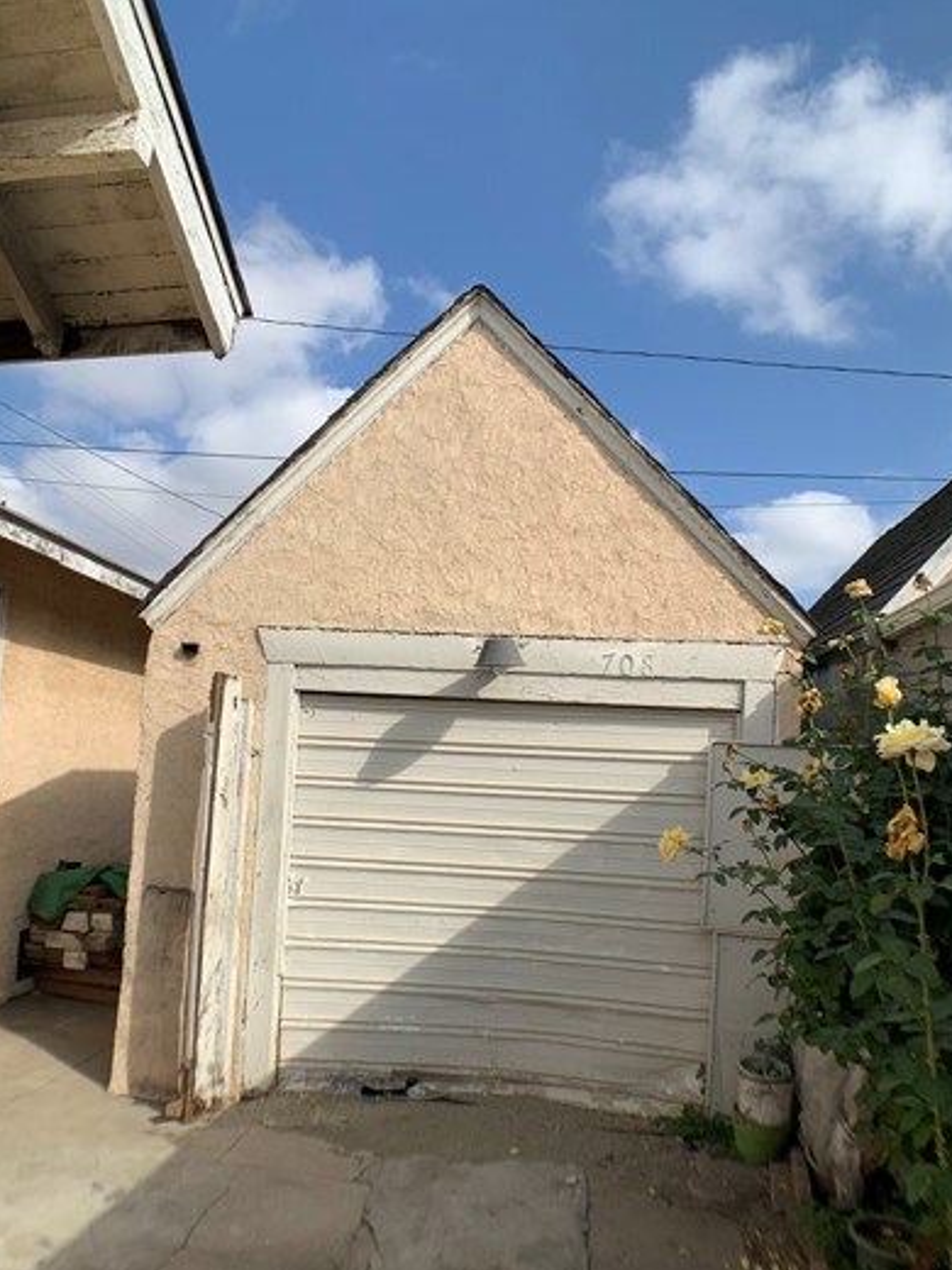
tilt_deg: +3.5
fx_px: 1173
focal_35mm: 32
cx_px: 464
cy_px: 740
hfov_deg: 44.2
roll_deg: +1.0
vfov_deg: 56.5
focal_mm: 4.25
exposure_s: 1/2309
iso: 25
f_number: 1.8
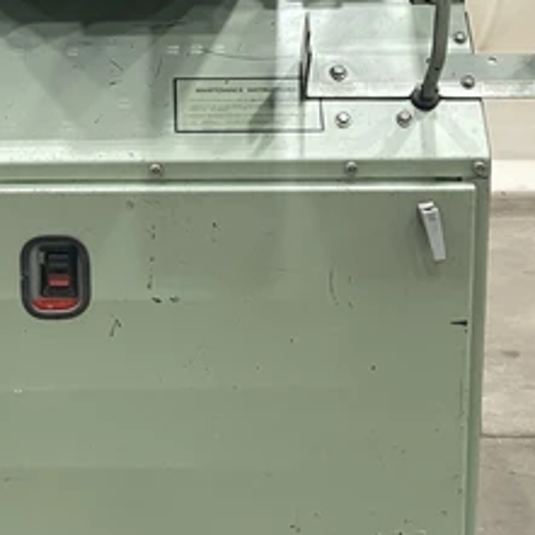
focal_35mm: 75
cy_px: 47
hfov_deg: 22.6
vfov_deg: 22.5
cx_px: 75
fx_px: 1311
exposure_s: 1/60
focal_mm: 5.1
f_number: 1.6
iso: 400
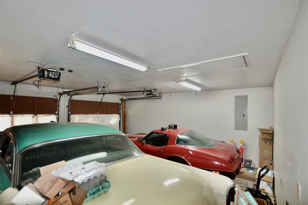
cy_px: 102
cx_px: 154
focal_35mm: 15
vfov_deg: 77.3
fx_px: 128
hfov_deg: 100.4
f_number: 3.5
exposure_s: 1/60
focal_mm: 10
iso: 1100
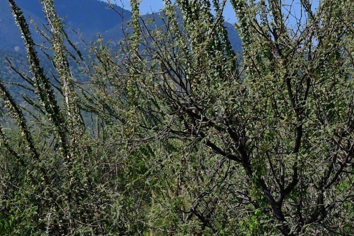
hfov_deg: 7.0
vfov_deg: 4.7
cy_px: -26
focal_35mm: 290
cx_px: -129
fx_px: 2852
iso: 800
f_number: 14
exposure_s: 1/1600
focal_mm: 55
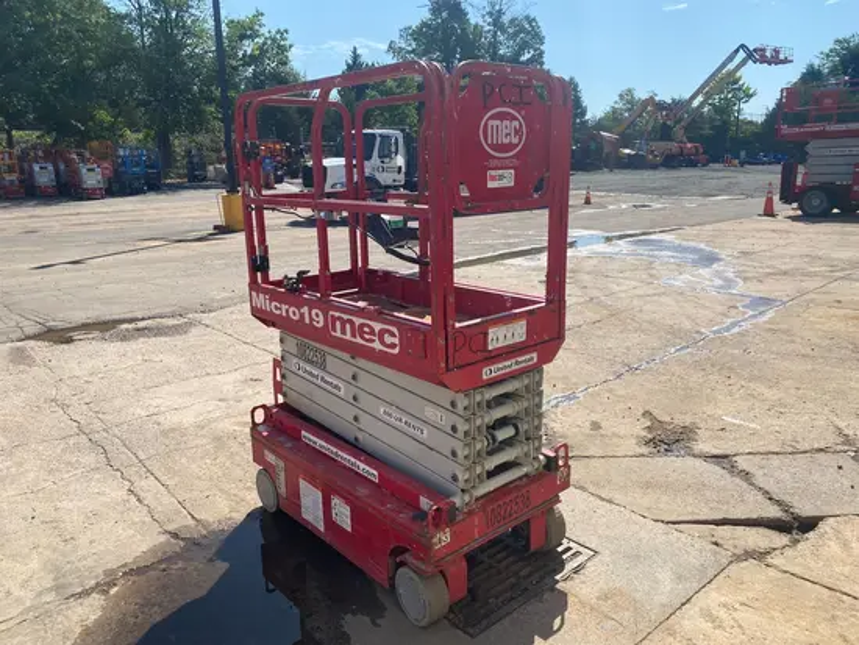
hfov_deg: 67.3
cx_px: 430
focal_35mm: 26
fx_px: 645
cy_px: 322
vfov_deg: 53.1
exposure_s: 1/3040
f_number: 1.8
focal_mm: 4.25
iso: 32
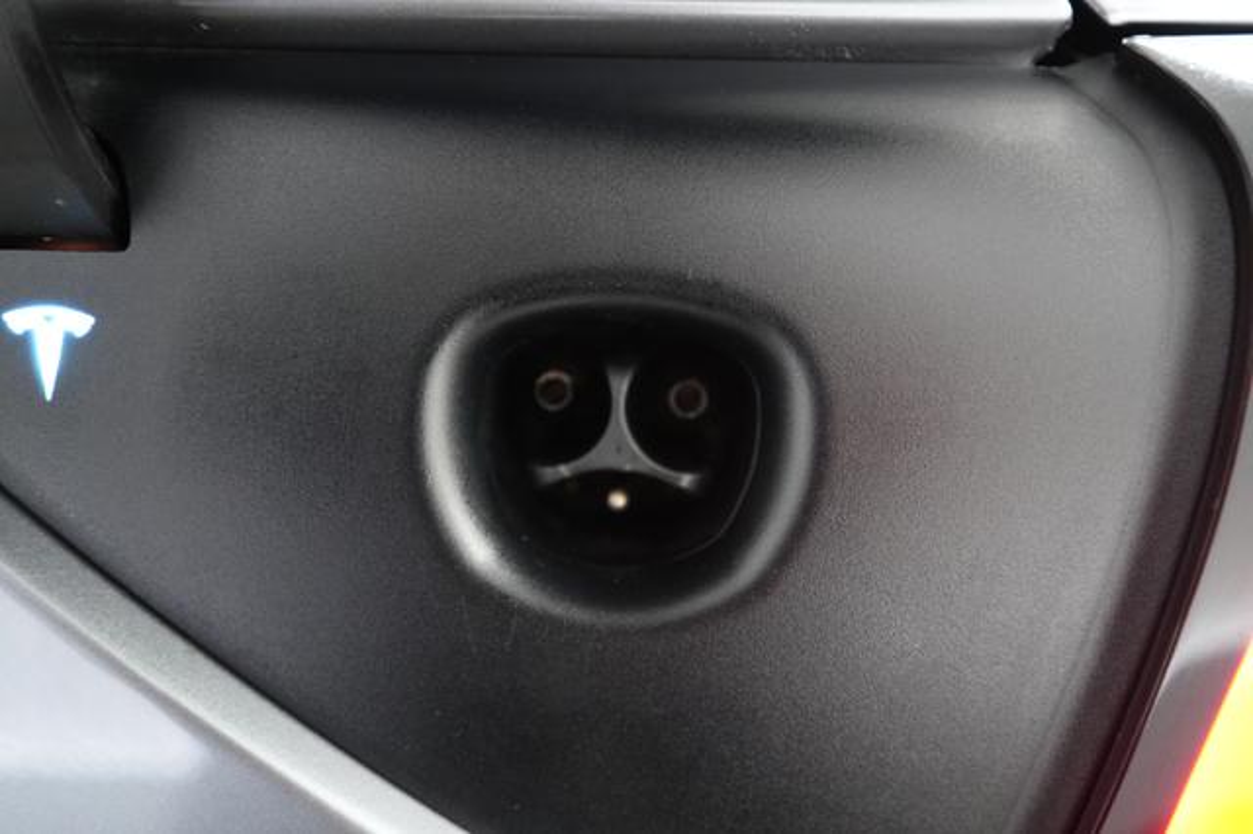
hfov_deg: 65.5
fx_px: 974
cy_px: 417
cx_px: 626
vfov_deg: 46.4
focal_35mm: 28
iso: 5000
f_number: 2.8
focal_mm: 28
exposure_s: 1/60
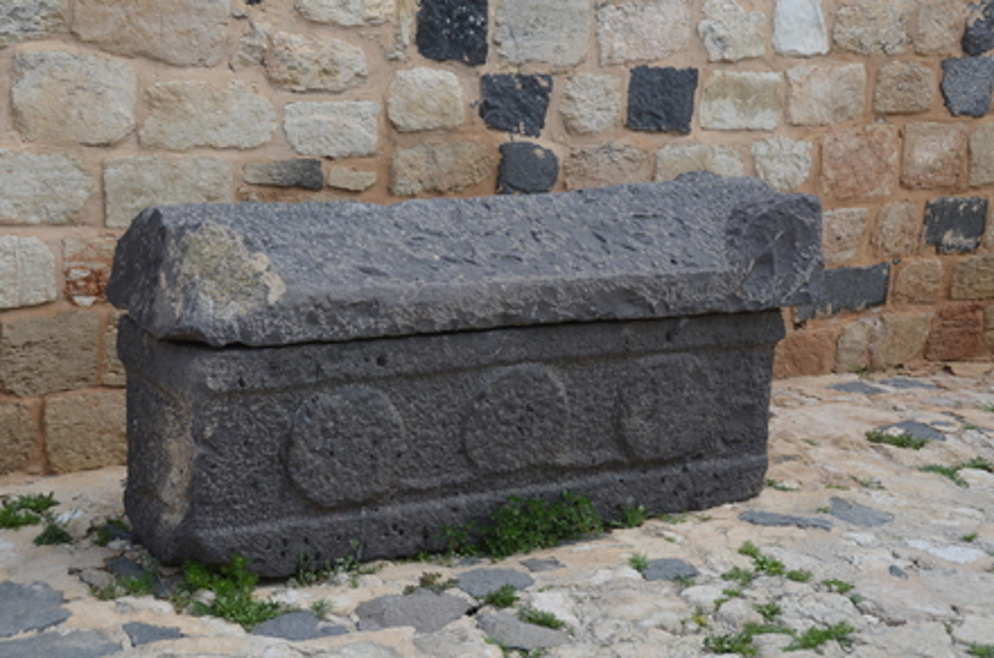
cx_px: 497
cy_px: 329
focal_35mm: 54
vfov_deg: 24.9
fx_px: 1487
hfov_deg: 37.0
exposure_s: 1/320
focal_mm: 36
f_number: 9
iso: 200
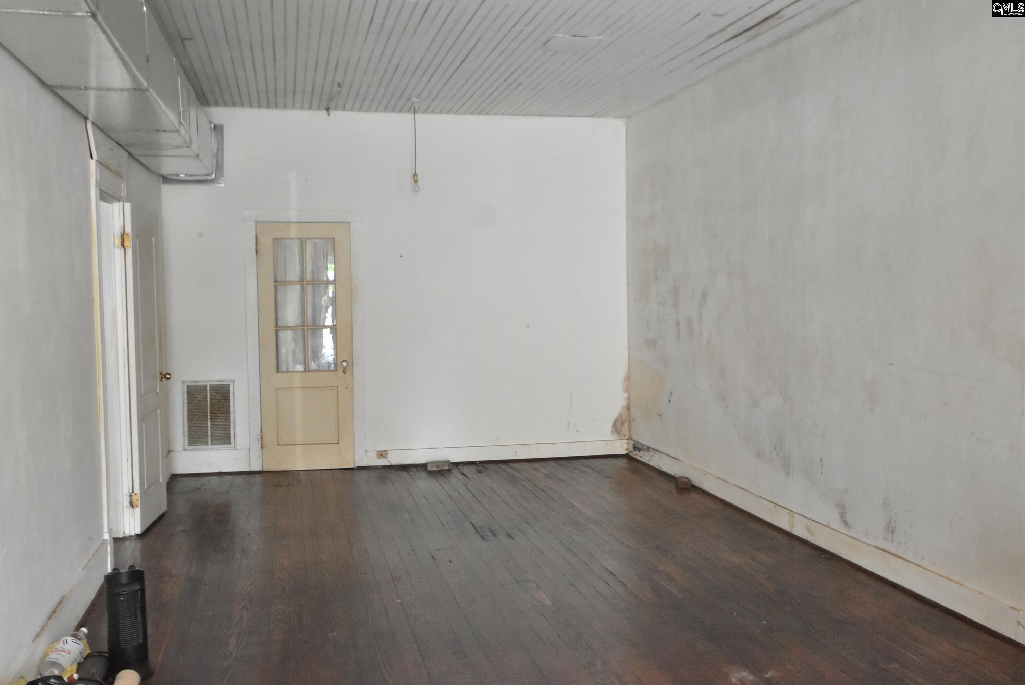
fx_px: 1026
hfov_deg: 53.1
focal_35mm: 36
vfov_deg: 36.9
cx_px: 512
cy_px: 342
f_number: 4.5
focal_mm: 24
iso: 2200
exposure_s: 1/125
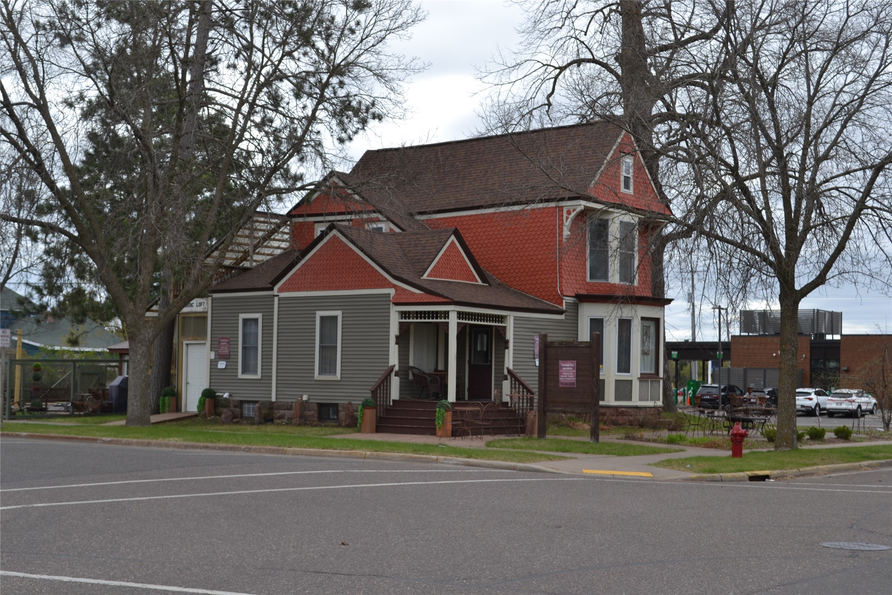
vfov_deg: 25.1
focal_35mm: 54
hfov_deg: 36.9
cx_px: 446
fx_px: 1338
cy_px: 298
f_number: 6.3
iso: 100
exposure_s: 1/160
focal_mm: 36
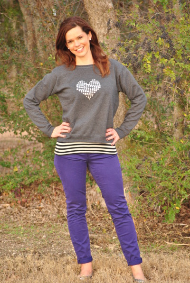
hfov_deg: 6.1
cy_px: 142
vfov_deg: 9.1
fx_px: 1775
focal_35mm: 225
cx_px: 95
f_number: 5.6
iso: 400
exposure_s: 1/80
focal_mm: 150
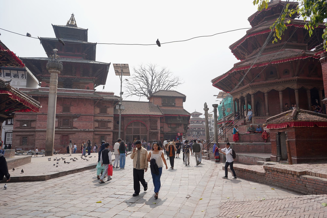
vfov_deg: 53.1
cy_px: 109
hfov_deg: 73.7
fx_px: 218
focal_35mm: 24
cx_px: 164
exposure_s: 1/125
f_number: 10
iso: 100
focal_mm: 24
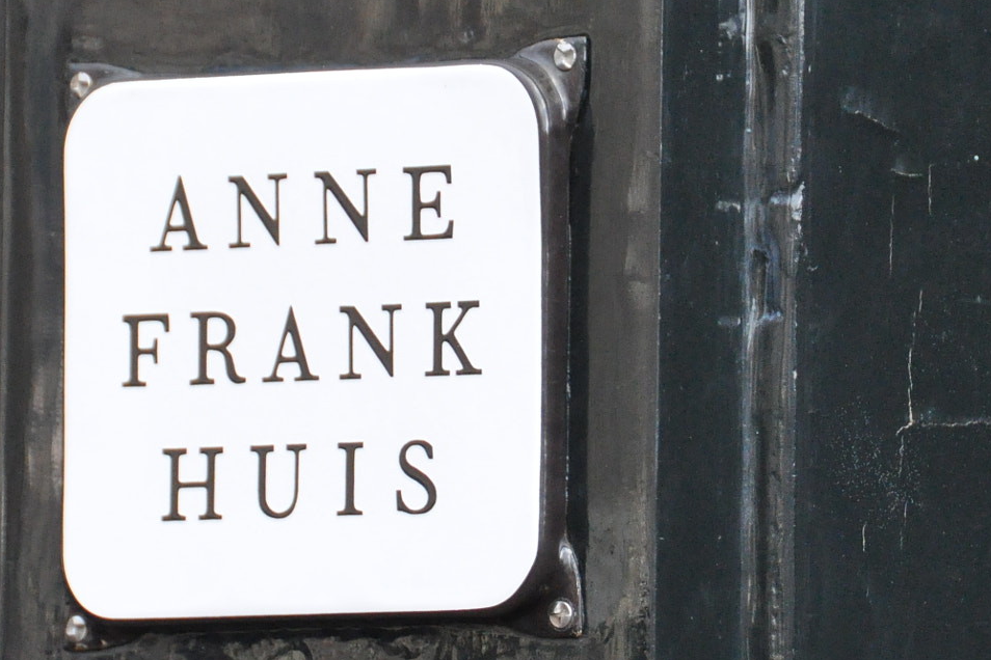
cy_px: 251
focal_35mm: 547
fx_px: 15057
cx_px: 488
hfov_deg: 3.8
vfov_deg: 2.5
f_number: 6.3
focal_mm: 170
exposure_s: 1/640
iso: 2000
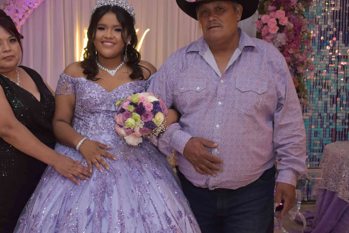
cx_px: 121
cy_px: 98
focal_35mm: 55
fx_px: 533
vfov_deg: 24.6
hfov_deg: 35.9
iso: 800
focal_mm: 28
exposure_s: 1/60
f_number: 4.5
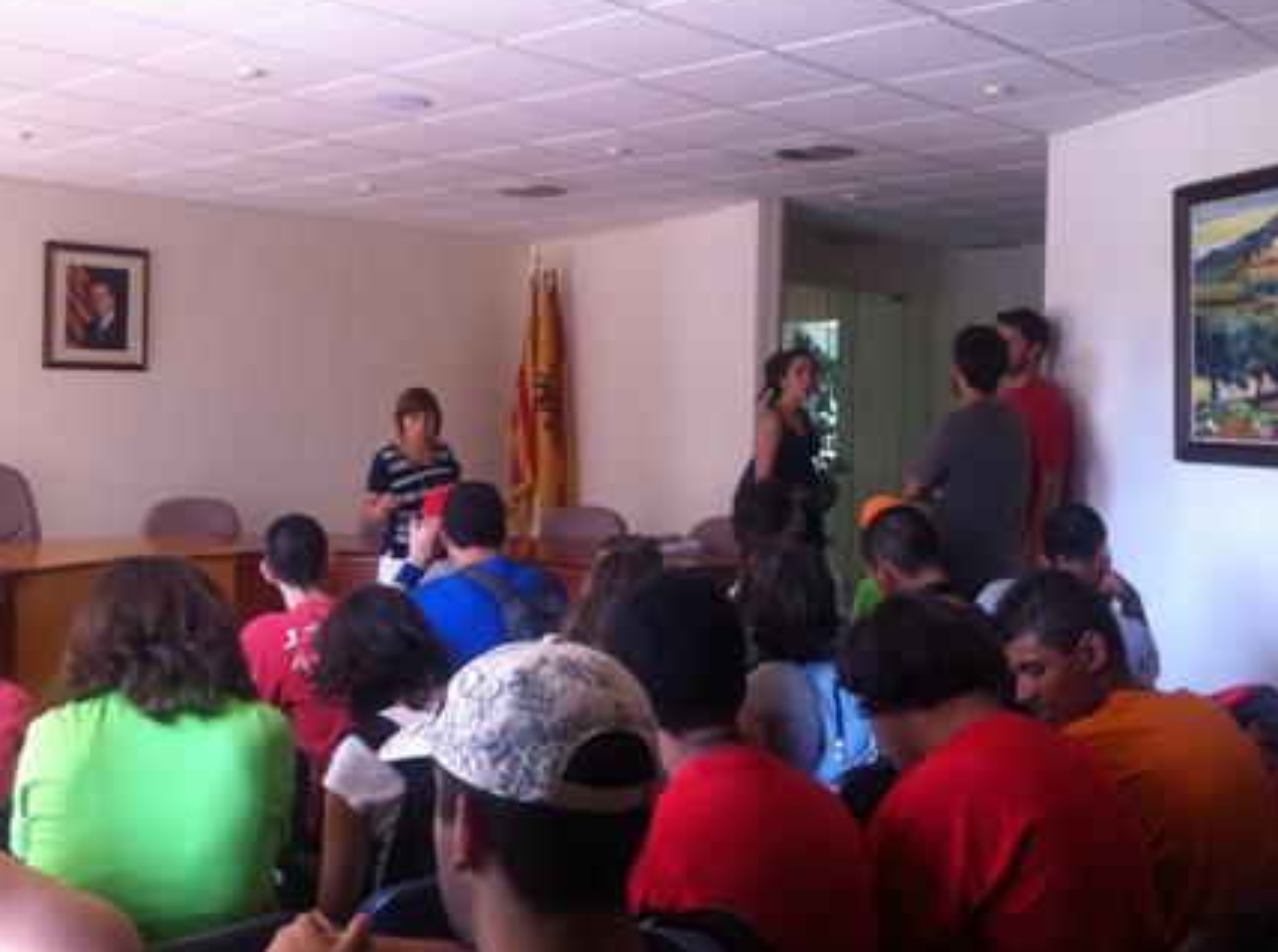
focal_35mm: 41
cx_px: 646
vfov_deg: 35.0
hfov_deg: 45.9
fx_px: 1510
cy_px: 421
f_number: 2.8
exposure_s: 1/20
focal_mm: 3.85
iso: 80
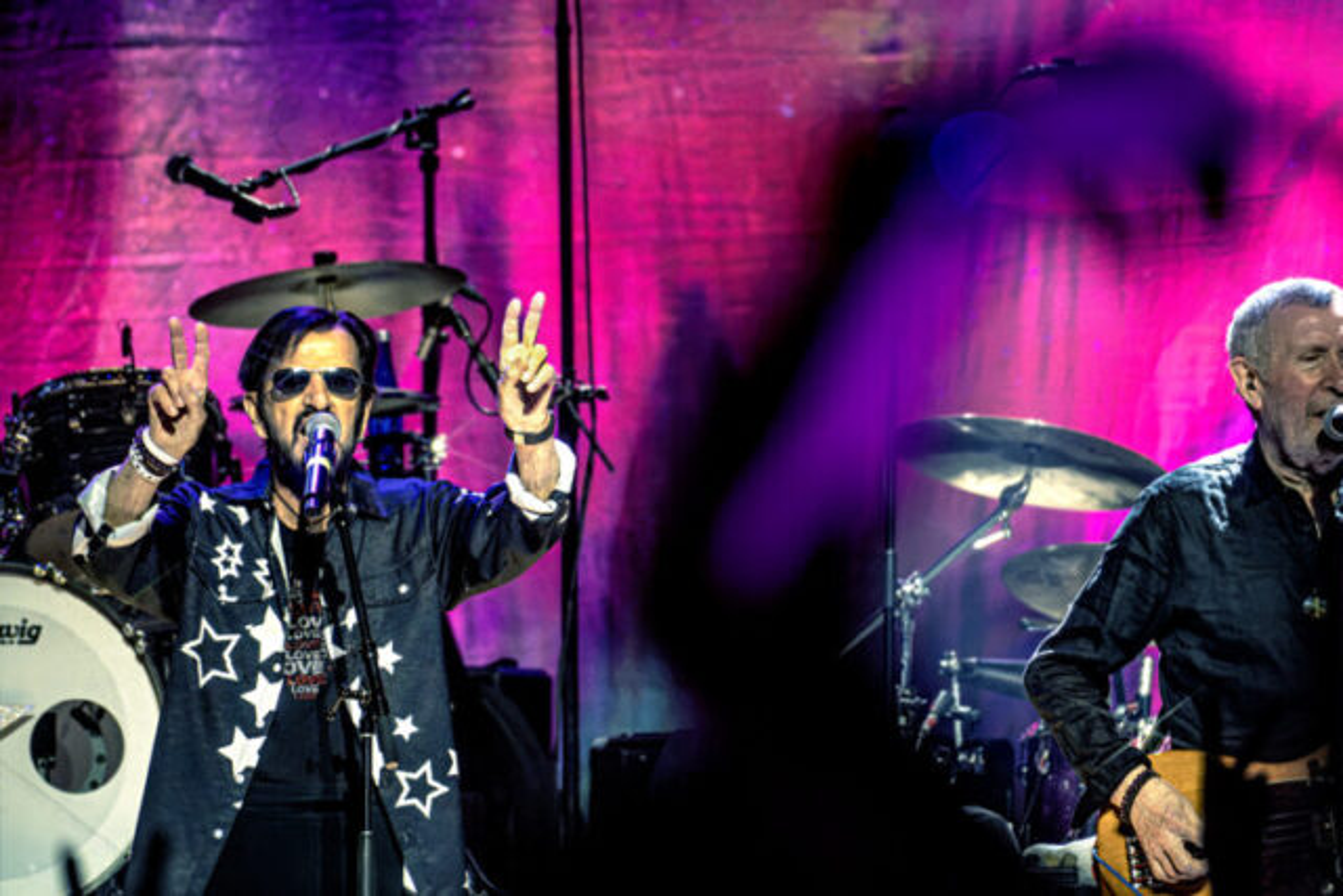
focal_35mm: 400
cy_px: 448
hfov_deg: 5.2
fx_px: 14925
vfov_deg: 3.4
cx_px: 672
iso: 2000
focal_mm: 400
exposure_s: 1/160
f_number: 8
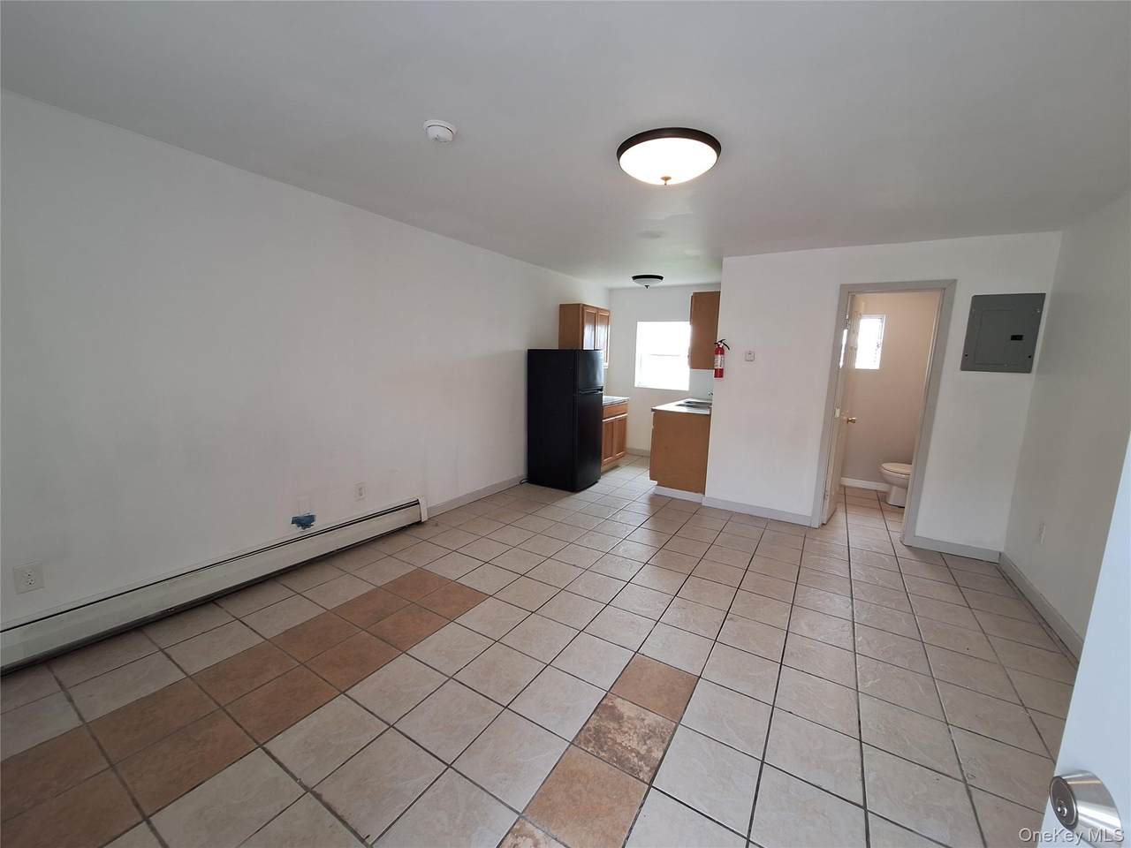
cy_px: 424
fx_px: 425
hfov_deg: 106.2
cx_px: 566
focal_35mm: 13
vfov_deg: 89.9
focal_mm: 1.74
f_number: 2.2
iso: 64
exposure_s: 1/40
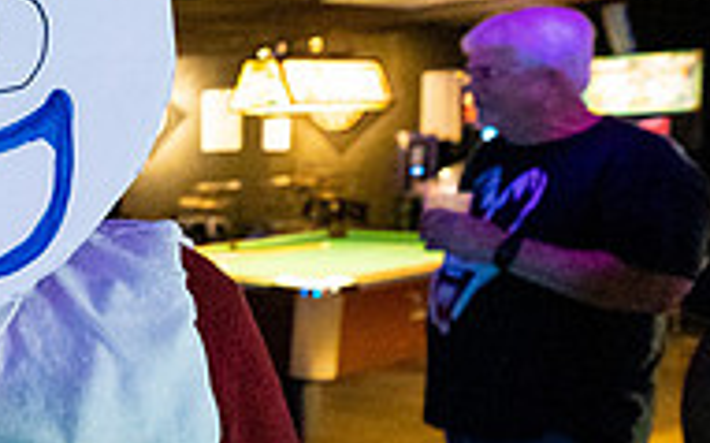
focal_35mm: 46
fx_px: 889
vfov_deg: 27.9
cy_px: 244
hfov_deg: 29.6
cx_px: -312
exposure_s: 1/160
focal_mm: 14
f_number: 2.8
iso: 3200
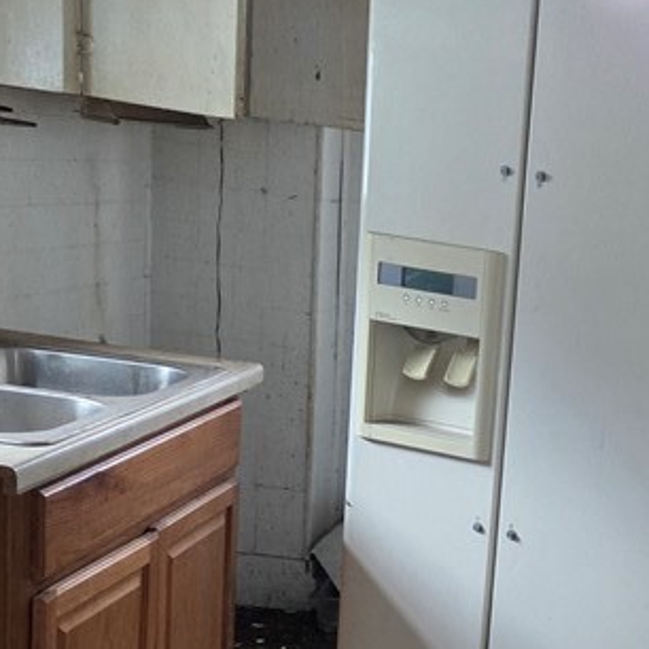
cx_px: 738
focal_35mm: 68
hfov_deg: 23.6
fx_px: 1442
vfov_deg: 24.7
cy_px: 566
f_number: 1.8
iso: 640
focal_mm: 5.4
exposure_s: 1/120
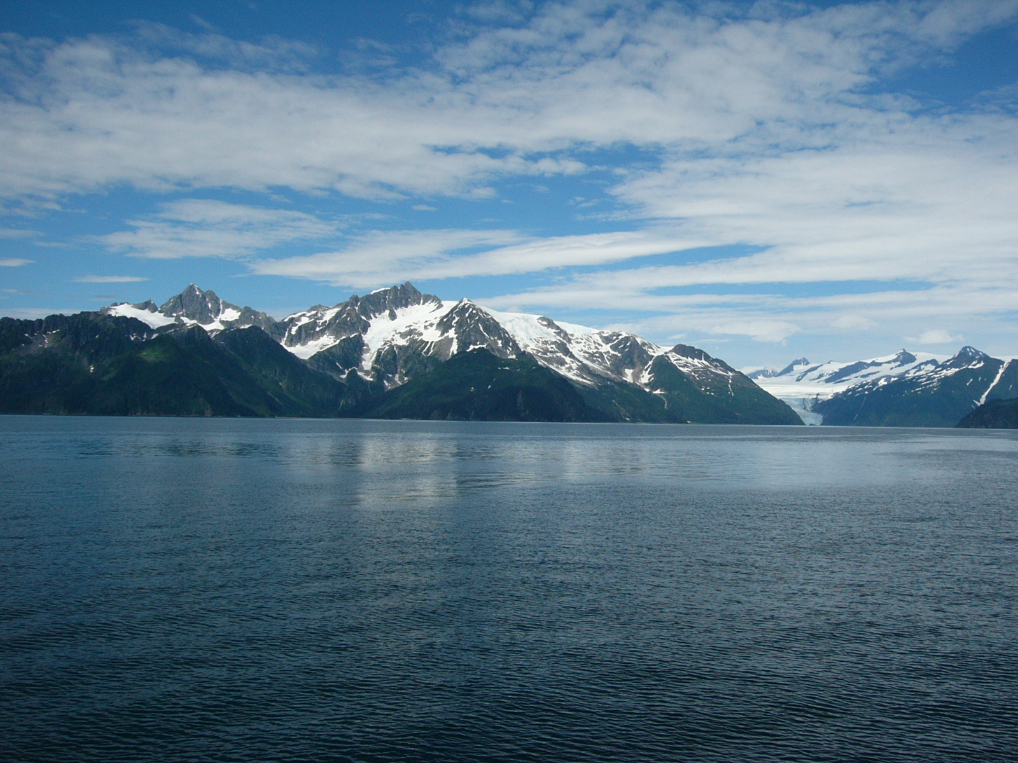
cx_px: 509
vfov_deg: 40.7
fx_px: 1029
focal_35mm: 35
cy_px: 382
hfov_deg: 52.6
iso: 100
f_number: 8
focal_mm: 5.8
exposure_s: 1/640
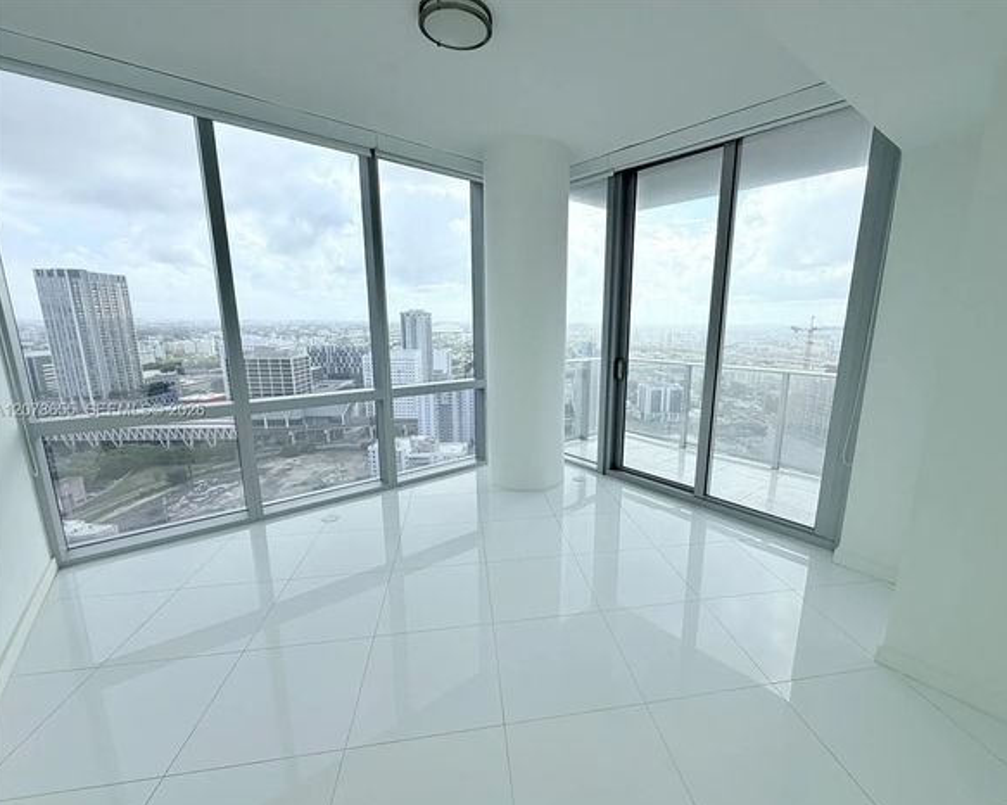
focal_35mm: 15
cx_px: 542
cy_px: 411
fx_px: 447
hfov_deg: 96.6
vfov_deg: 84.0
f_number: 2.2
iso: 50
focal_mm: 2.22
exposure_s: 1/502
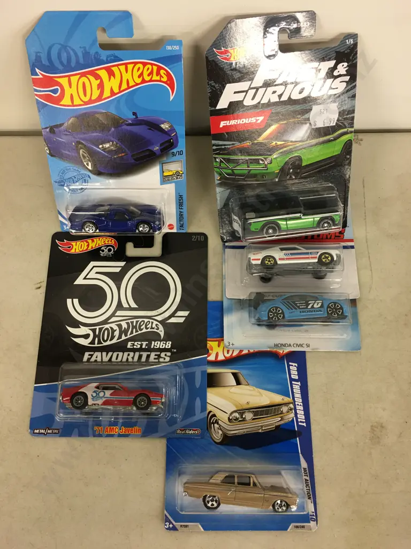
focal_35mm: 29
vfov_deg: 61.7
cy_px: 274
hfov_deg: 48.2
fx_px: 459
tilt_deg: -72.6
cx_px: 206
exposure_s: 1/17
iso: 50
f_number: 2.2
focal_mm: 4.15
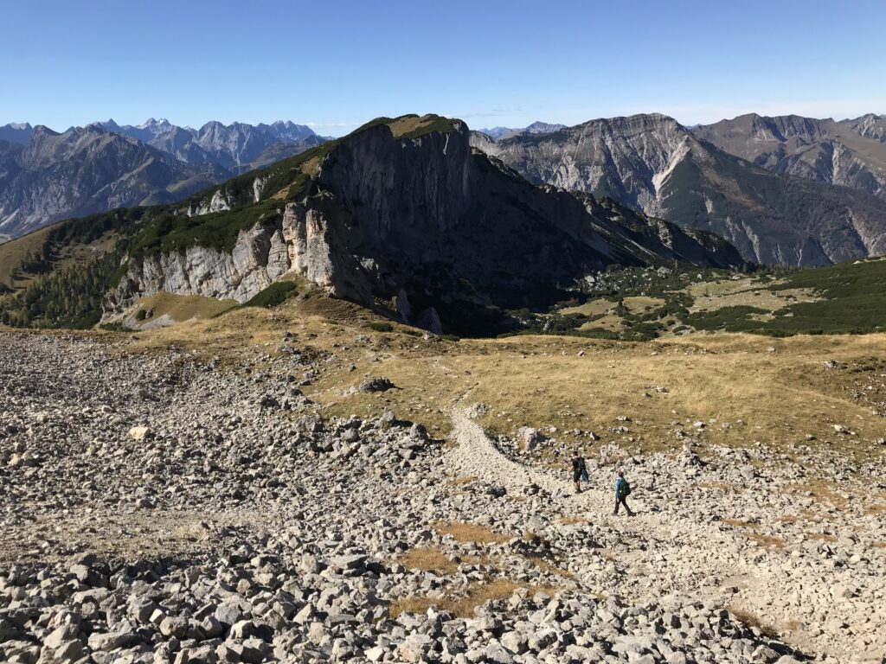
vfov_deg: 49.7
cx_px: 443
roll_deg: +3.9
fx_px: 717
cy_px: 332
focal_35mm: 28
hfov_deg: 63.4
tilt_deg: -15.7
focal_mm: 3.99
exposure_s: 1/2519
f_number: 1.8
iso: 20
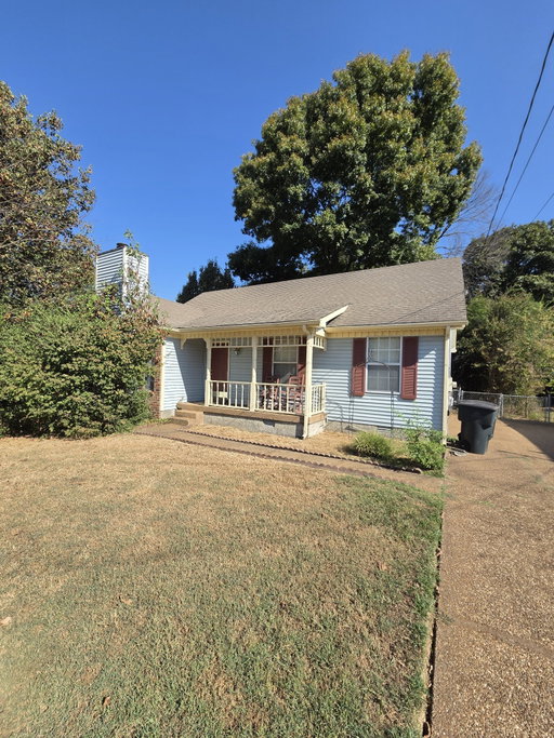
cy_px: 369
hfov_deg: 89.9
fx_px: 277
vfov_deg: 106.2
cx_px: 277
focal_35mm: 13
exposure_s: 1/2378
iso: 100
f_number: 2.2
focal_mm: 2.2
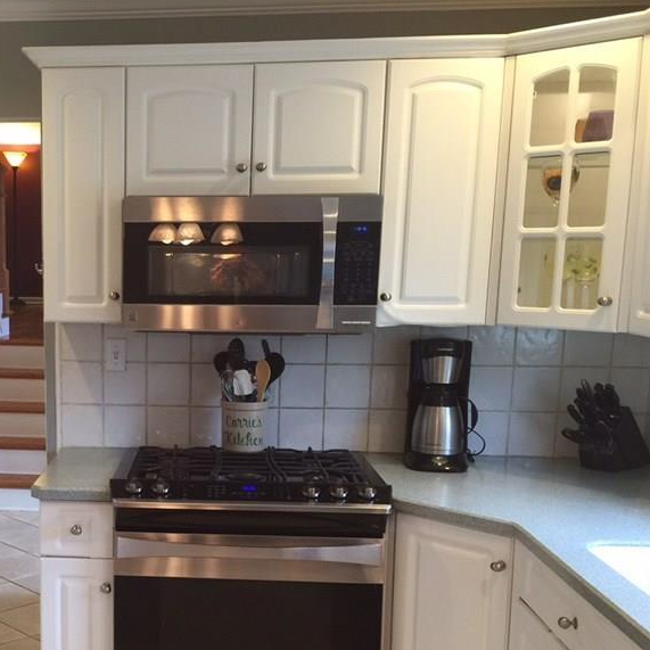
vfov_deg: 36.4
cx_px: 112
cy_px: 434
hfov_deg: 35.4
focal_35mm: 46
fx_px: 977
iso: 40
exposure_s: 1/15
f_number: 2.2
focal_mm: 4.15
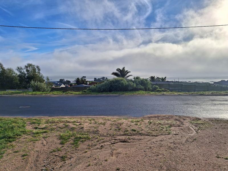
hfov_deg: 69.4
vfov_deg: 54.9
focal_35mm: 25
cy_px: 86
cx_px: 114
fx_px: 165
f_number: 1.8
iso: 32
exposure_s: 1/10000
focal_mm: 4.69
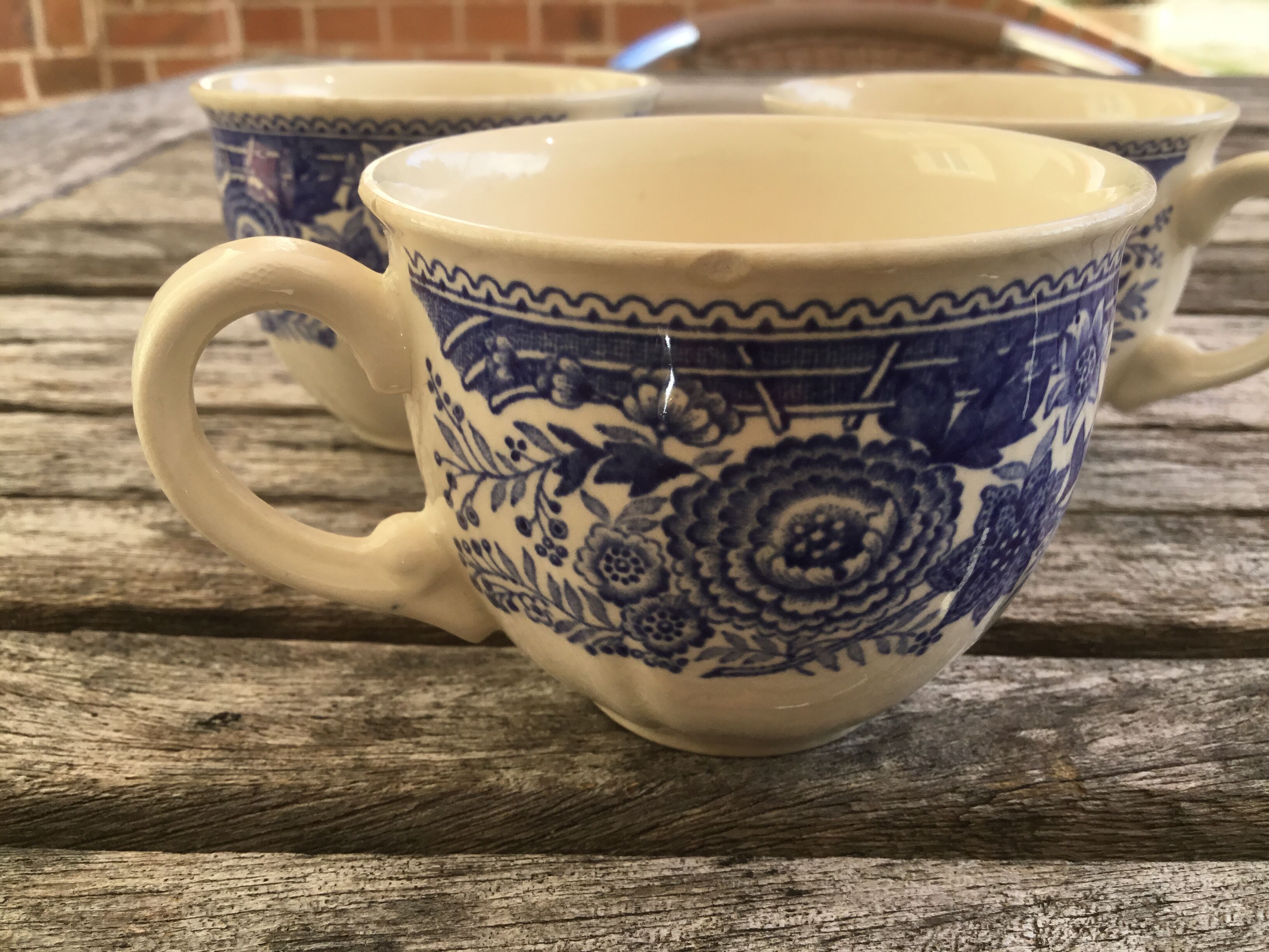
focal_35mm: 31
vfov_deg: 45.4
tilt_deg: -23.3
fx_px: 1136
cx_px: 634
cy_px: 476
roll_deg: +0.2
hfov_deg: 58.4
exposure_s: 1/438
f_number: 2.4
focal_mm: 3.3
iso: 25
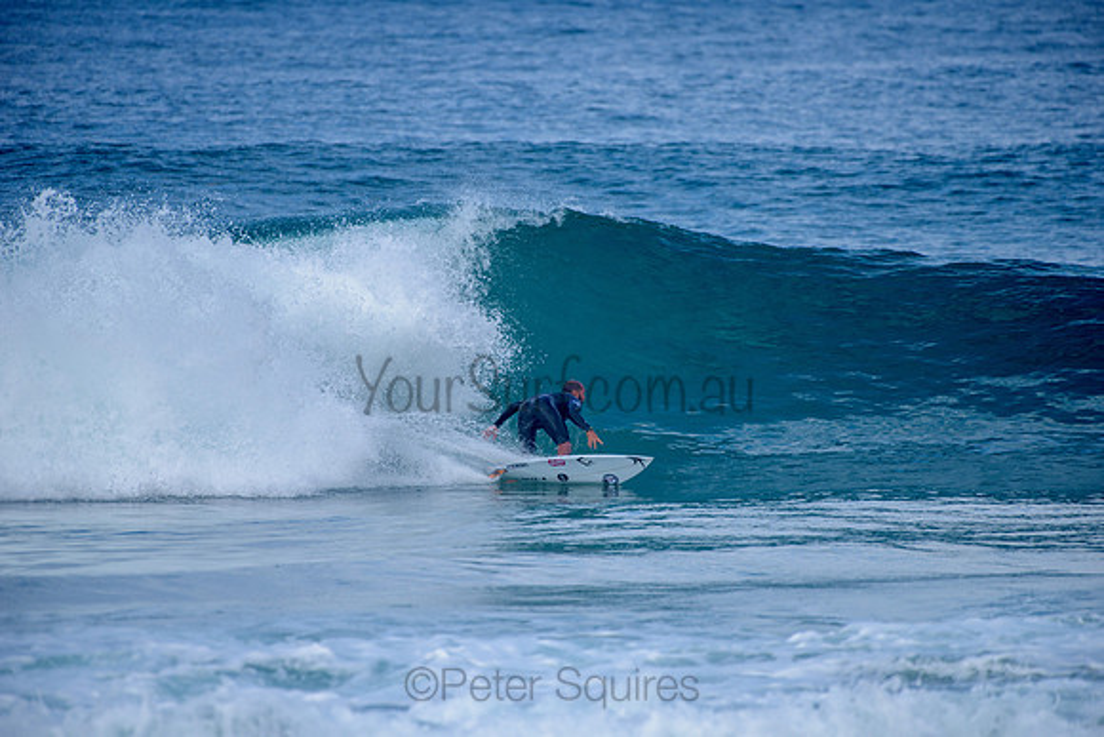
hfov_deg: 4.1
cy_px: 368
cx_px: 552
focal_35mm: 500
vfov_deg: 2.8
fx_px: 15339
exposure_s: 1/2000
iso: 220
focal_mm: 500
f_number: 5.6
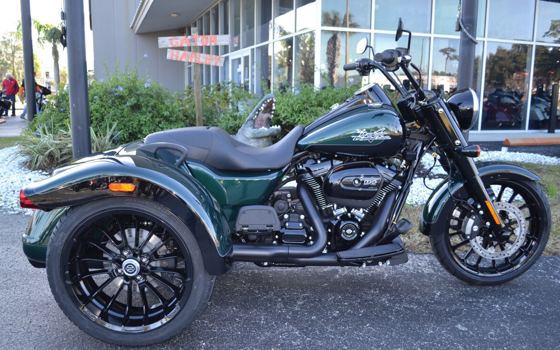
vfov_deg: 40.6
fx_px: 473
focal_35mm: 31
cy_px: 188
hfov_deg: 61.2
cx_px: 278
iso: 200
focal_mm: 20
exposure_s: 1/125
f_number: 4
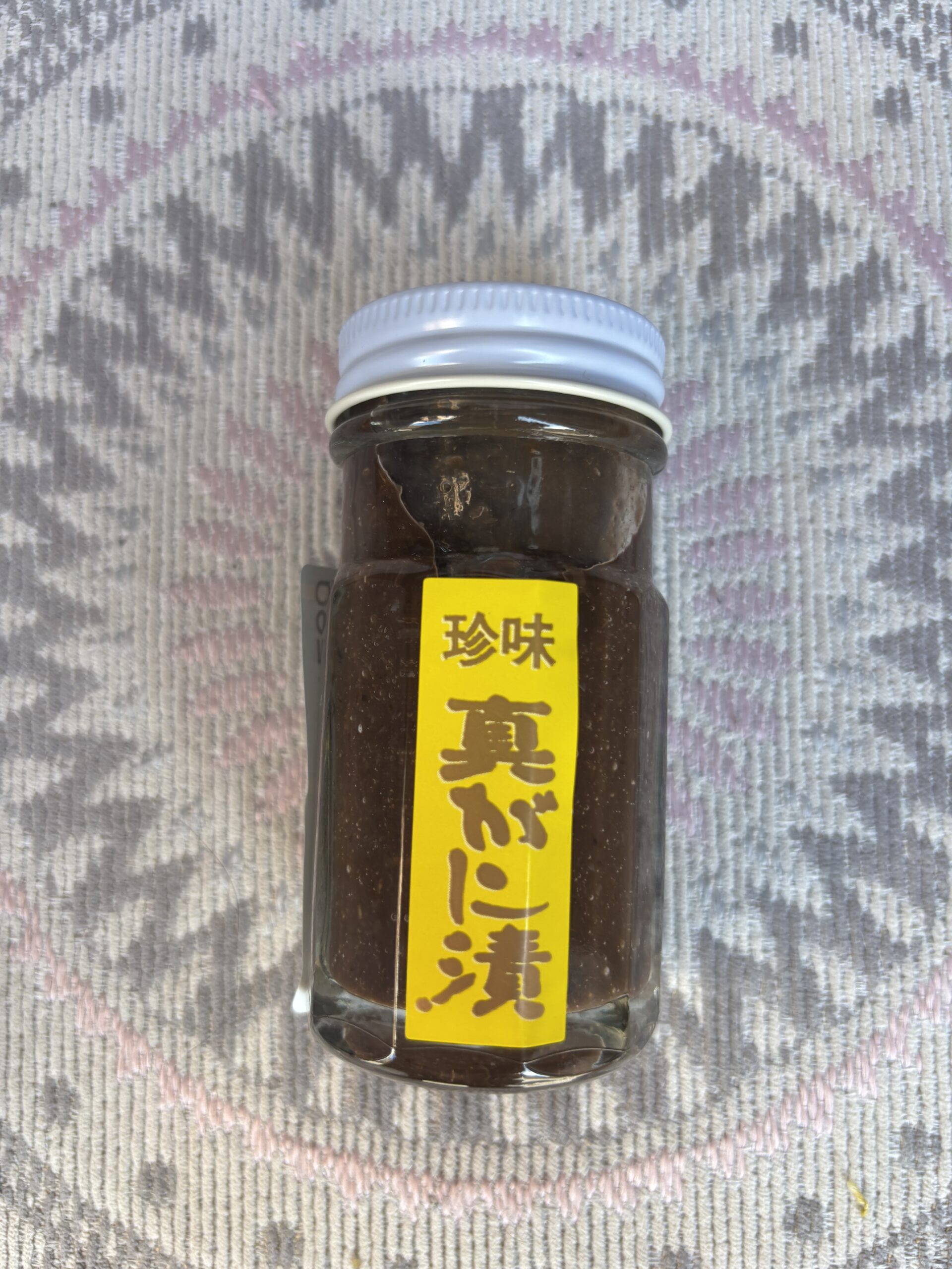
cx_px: 476
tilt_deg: -85.7
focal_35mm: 26
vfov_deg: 67.3
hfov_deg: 53.1
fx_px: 953
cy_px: 634
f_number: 1.6
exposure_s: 1/121
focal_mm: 5.96
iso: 40
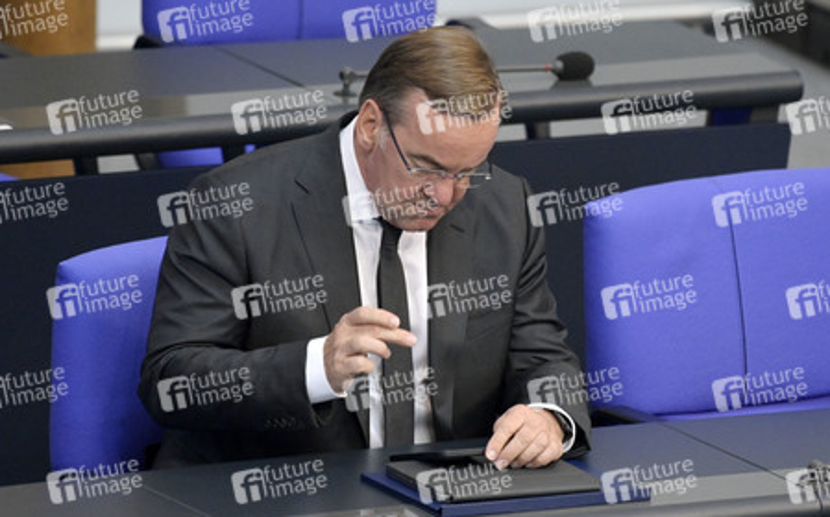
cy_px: 251
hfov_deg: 4.9
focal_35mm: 430
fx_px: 9721
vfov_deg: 3.1
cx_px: 415
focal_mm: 420
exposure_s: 1/320
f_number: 5.6
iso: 8000
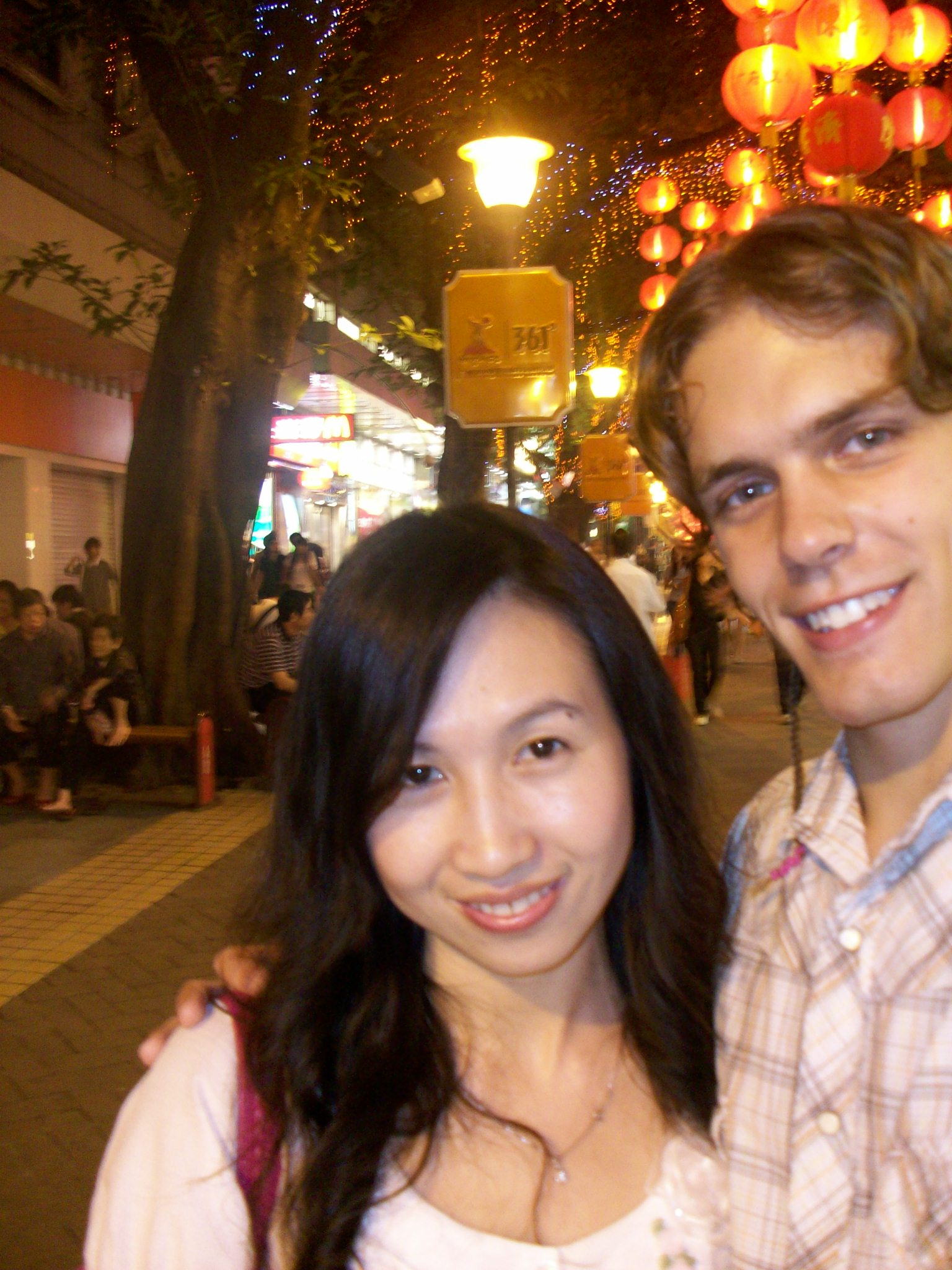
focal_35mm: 34
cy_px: 635
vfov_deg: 54.0
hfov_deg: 41.8
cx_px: 476
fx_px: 1247
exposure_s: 1/4.56
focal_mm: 5.7
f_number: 2.8
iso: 160
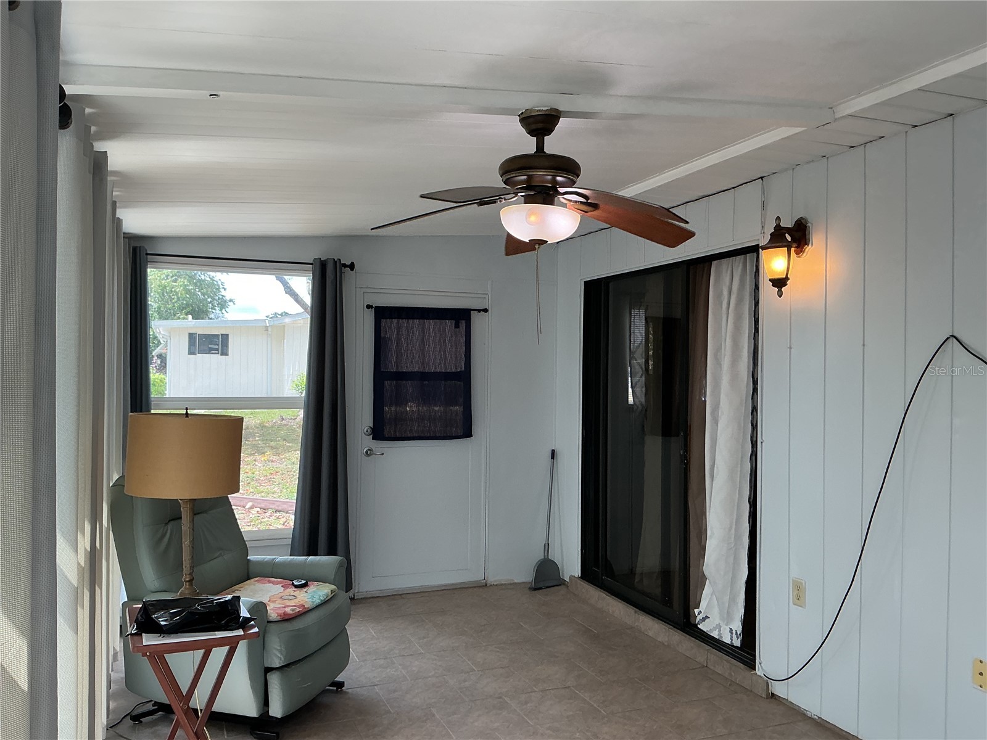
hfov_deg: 61.7
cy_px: 370
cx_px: 494
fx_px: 827
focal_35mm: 29
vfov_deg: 48.2
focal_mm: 3
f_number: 1.8
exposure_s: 1/120
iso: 32
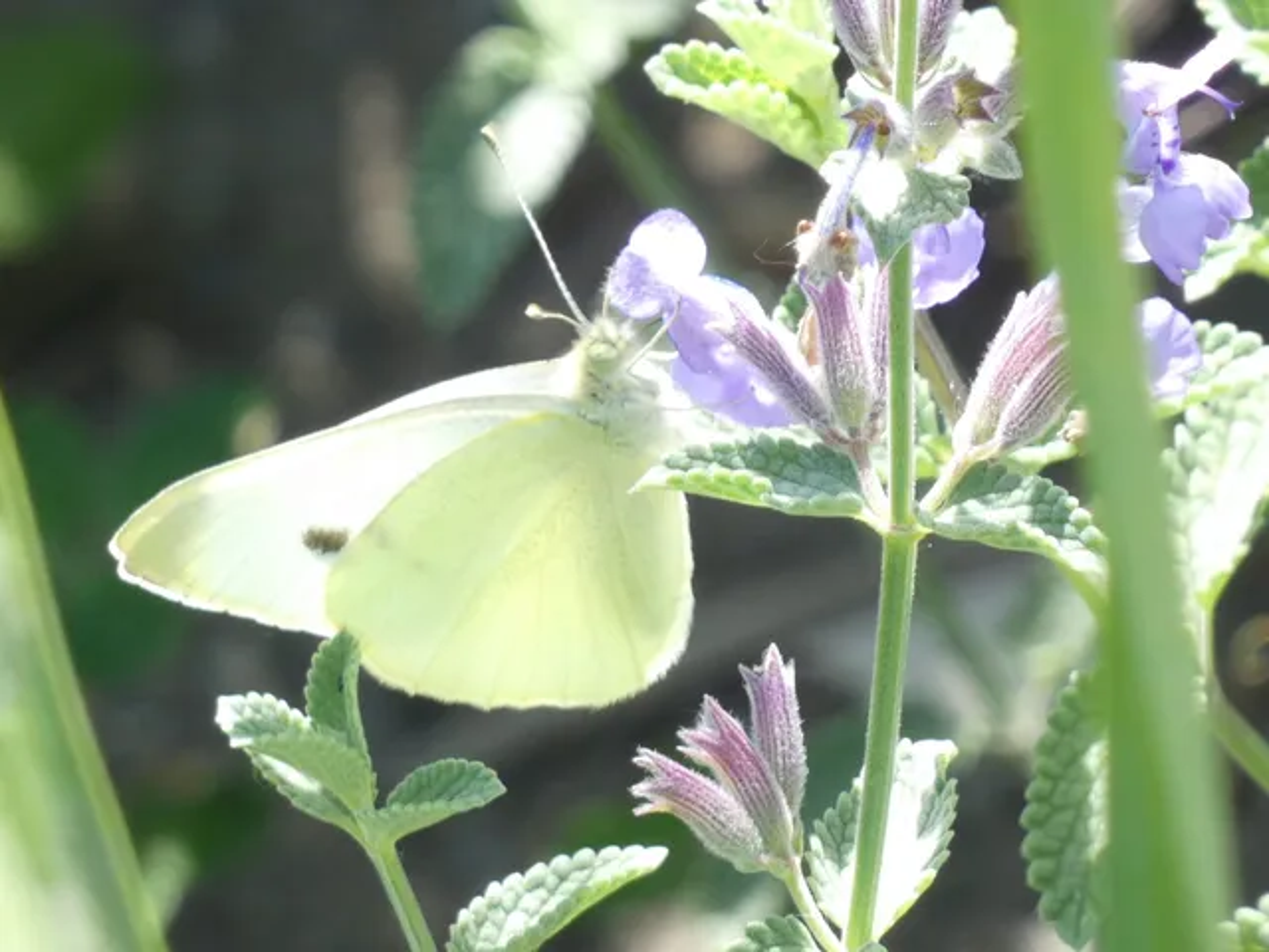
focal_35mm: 400
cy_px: 476
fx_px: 14664
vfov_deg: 3.7
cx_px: 634
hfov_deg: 5.0
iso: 100
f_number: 5.6
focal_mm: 71.7
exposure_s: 1/80
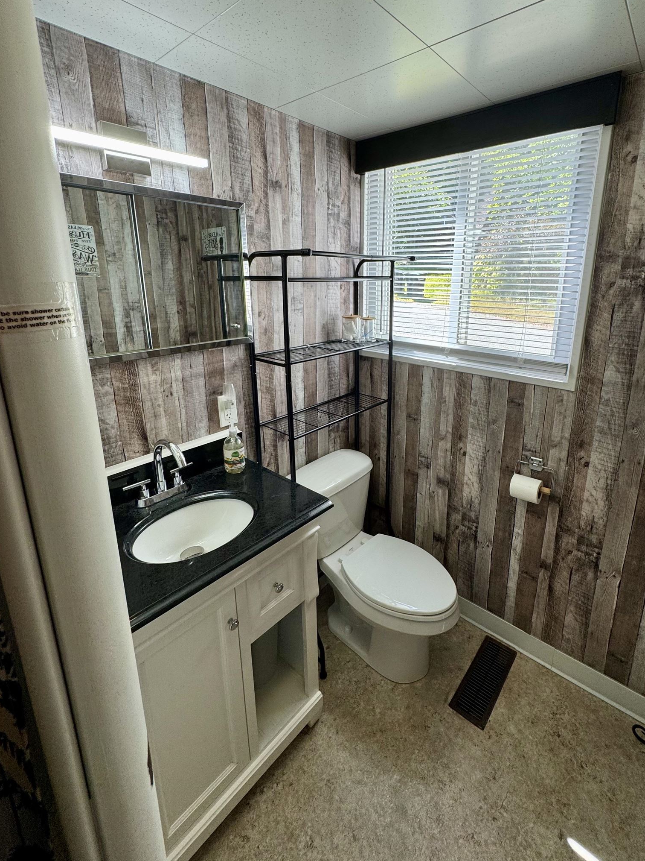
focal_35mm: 16
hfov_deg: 77.8
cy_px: 373
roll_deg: +0.1
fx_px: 398
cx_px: 359
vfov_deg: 93.9
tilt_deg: -14.1
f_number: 2.2
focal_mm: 2.22
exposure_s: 1/120
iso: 64
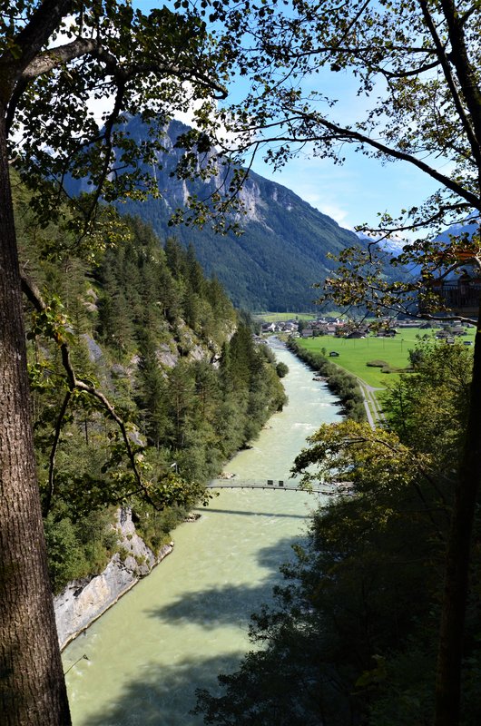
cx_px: 240
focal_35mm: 27
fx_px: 543
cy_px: 363
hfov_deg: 47.7
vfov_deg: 67.5
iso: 400
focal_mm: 18
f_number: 10
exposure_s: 1/200
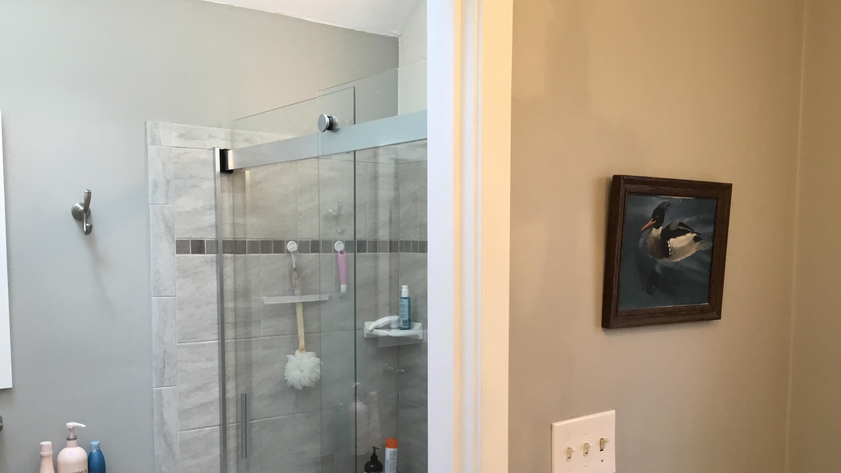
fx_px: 758
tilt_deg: -7.1
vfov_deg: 34.5
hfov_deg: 58.0
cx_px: 418
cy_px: 291
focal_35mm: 34
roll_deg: -1.3
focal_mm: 3.3
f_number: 2.4
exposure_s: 1/30
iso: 50
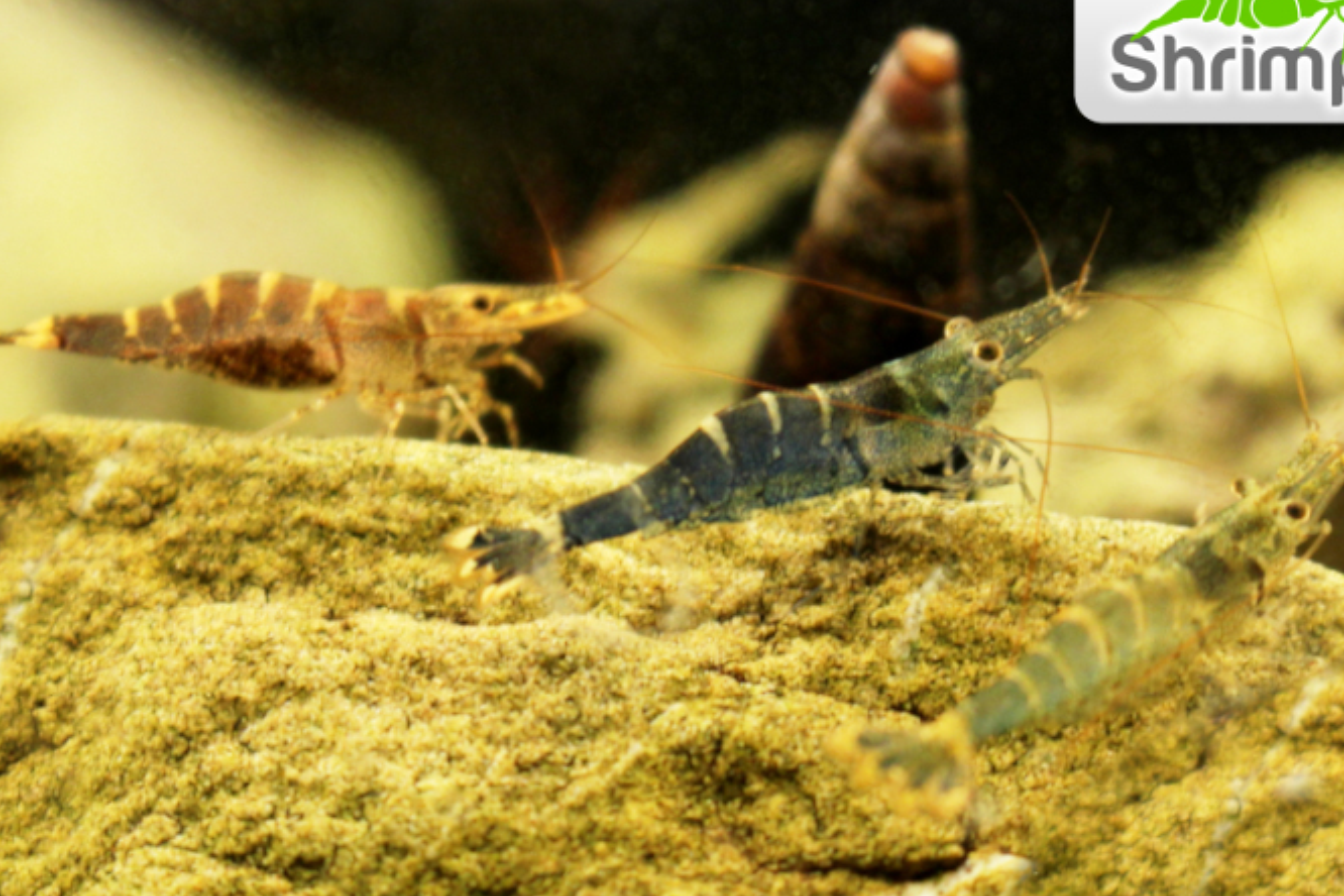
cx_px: 700
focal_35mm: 45
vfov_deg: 29.8
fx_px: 1680
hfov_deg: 43.6
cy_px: 400
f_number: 3.2
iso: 80
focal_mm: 6
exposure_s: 1/40
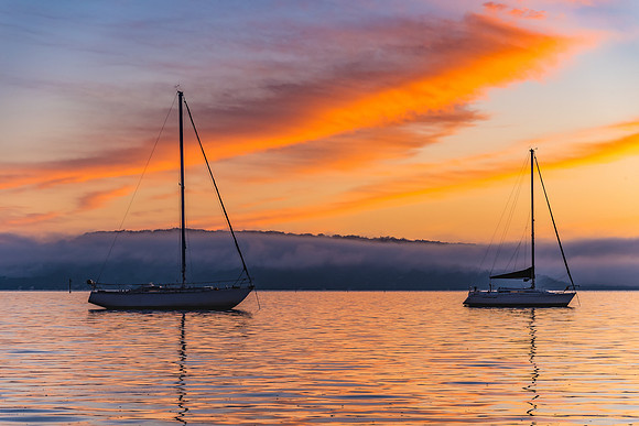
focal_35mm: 91
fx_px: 1613
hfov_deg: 22.4
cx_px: 320
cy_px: 213
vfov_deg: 15.1
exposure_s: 1/125
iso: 200
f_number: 3.8
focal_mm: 60
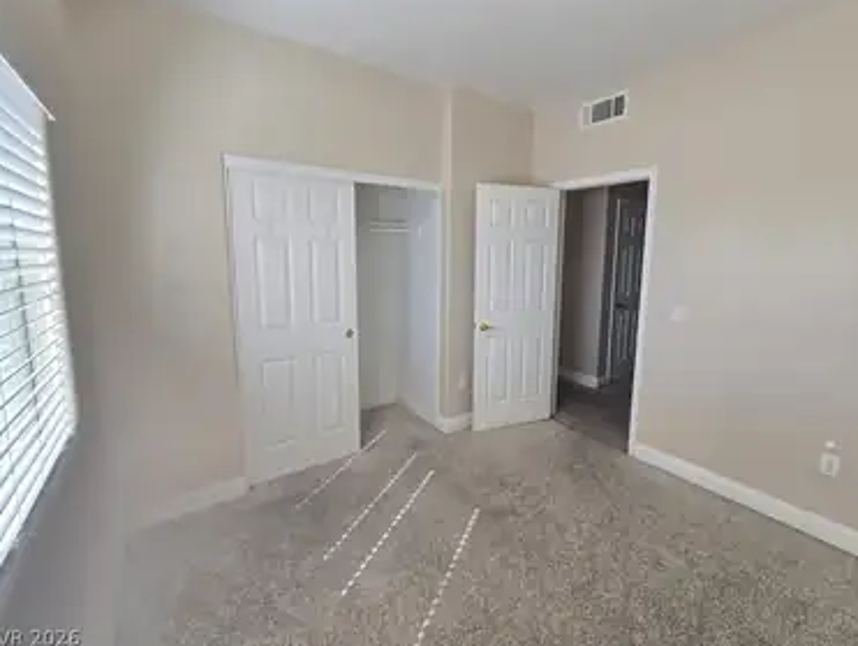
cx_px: 444
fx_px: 347
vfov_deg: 85.7
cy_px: 306
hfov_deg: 102.0
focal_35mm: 14
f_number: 2.2
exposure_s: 1/359
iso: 160
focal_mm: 2.2
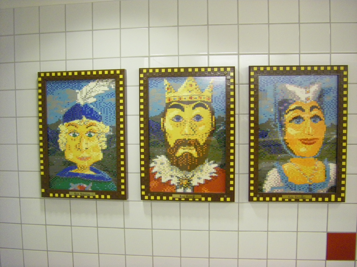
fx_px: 392
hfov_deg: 49.0
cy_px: 134
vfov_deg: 37.7
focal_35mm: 38
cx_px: 178
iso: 800
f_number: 3.5
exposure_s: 1/50
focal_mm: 6.3
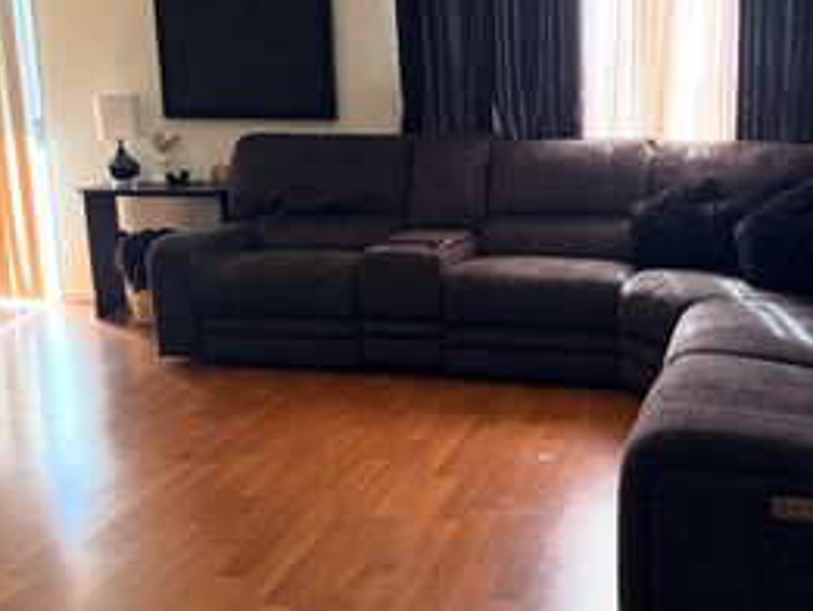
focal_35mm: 46
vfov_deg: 31.5
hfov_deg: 41.0
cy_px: 276
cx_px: 495
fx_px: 1081
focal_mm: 6.76
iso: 400
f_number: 1.78
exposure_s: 1/60
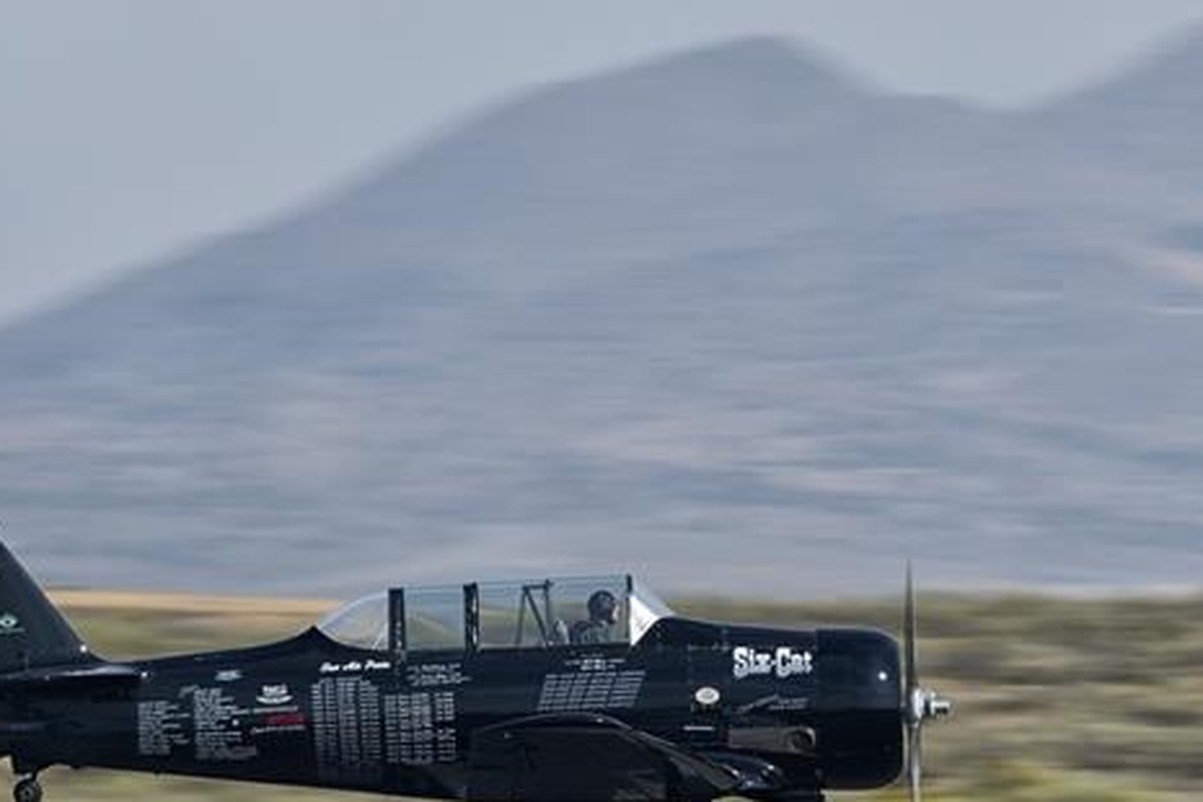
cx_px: 497
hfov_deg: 3.3
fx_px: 21017
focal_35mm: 629
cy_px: 457
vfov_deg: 2.2
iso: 64
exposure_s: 1/80
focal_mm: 300
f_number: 16
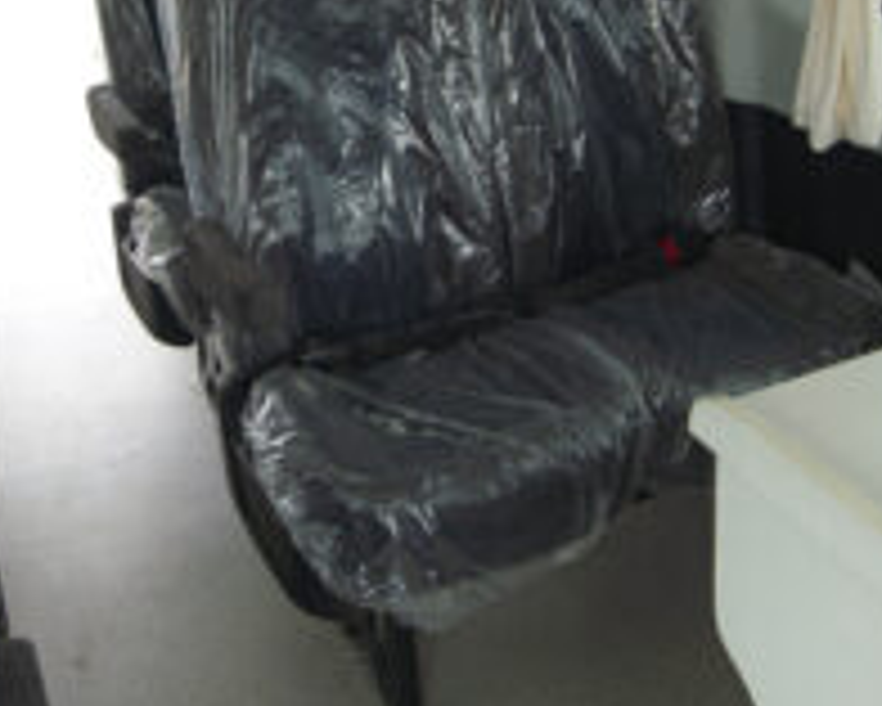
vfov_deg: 30.9
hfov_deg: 40.2
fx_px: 1201
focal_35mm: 46
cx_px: 387
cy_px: 34
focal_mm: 16
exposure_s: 1/125
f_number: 4
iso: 100
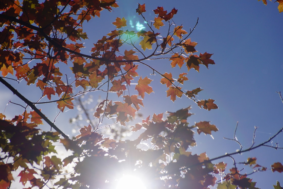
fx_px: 2947
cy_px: 94
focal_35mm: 375
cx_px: 142
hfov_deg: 5.5
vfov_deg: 3.7
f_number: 9
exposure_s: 1/500
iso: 100
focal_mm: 250
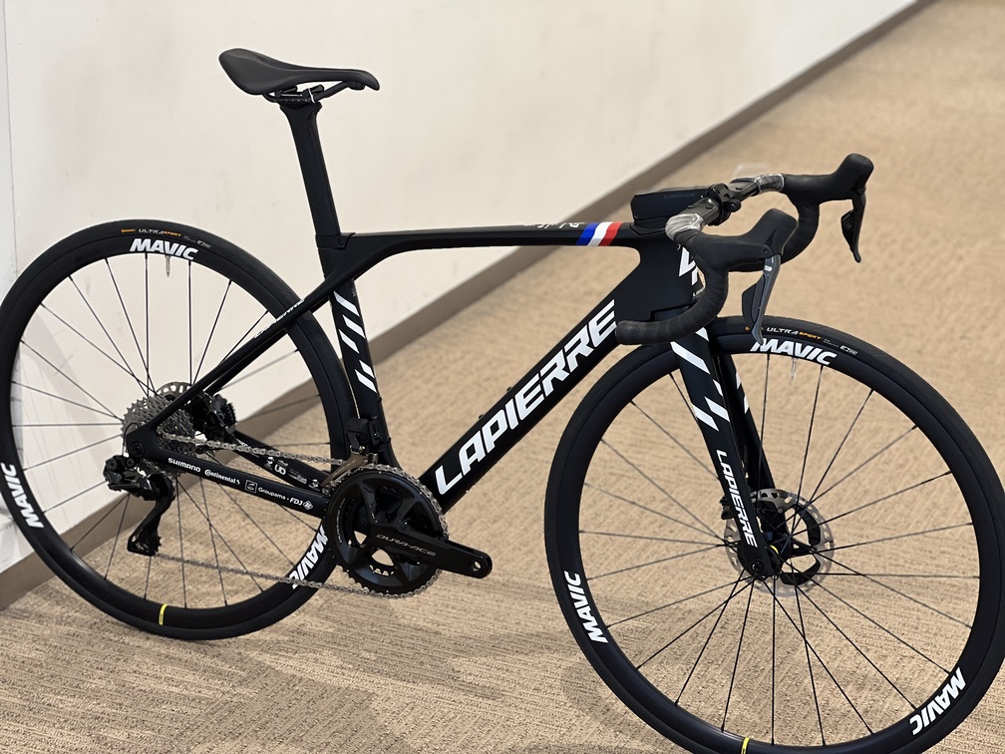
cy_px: 377
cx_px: 502
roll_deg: -0.9
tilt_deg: -18.7
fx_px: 2236
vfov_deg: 19.1
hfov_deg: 25.3
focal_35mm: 77
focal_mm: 9
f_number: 2.8
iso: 200
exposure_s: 1/33
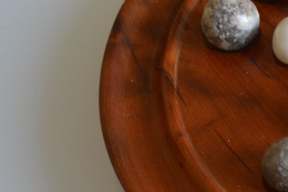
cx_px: 466
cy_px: 75
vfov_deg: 7.0
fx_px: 1576
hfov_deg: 10.0
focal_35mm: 197
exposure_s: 1/15
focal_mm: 32
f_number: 4.8
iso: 400
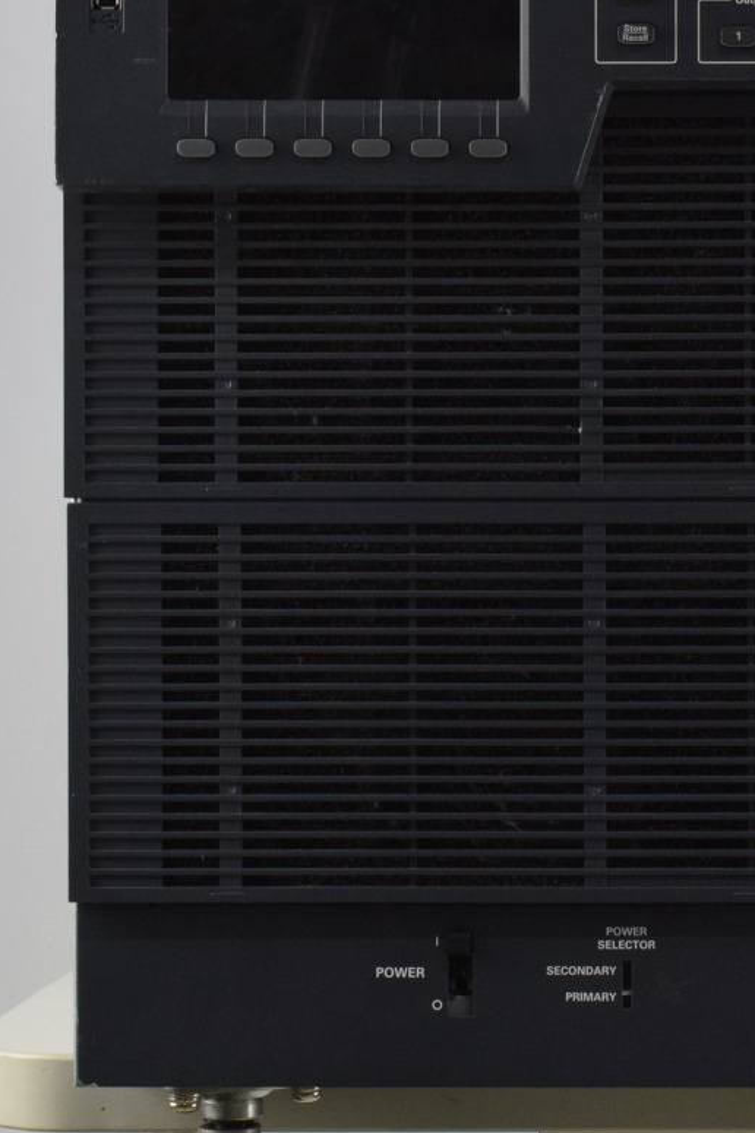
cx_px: 746
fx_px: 3901
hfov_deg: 11.0
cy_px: 558
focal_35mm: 124
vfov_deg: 16.5
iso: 1600
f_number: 18
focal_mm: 40
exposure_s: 1/30
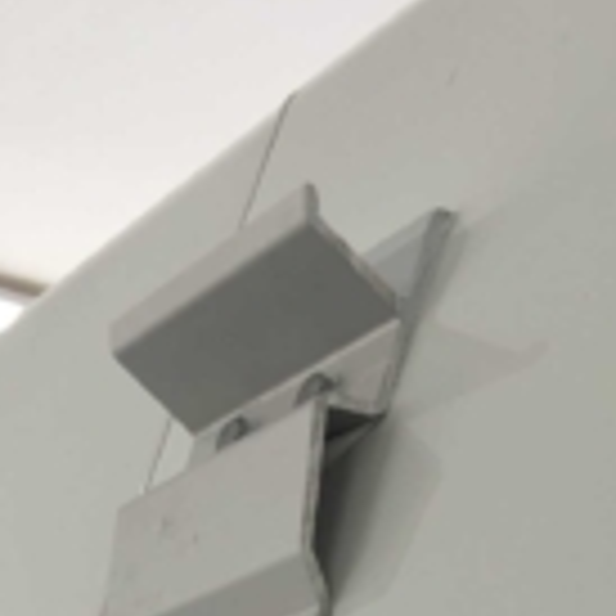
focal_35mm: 96
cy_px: 861
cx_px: 126
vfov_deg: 16.8
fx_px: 1933
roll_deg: -2.7
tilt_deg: +9.0
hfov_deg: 18.0
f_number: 1.8
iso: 32
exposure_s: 1/100
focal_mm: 4
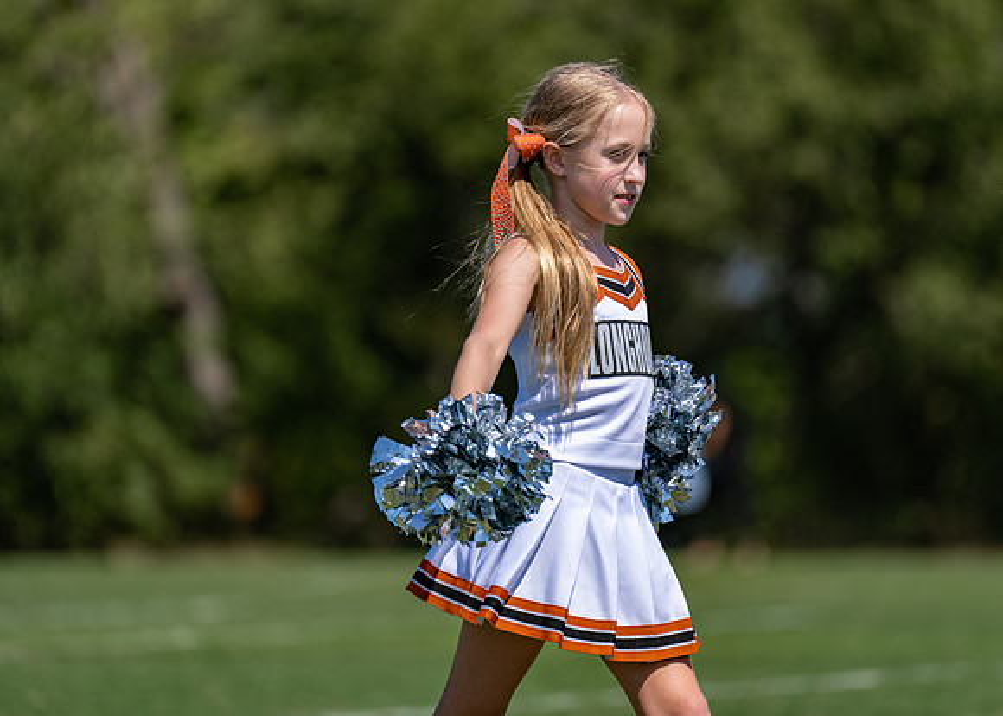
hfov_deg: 8.3
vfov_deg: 5.9
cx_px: 556
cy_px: 308
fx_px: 6890
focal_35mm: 242
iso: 100
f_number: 2.8
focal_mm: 200
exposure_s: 1/2500
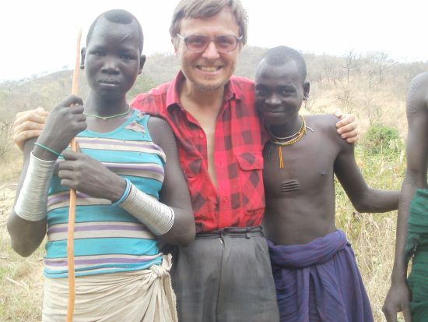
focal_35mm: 36
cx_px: 214
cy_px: 161
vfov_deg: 39.7
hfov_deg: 51.3
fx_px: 445
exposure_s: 1/125
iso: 100
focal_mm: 6.3
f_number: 3.5
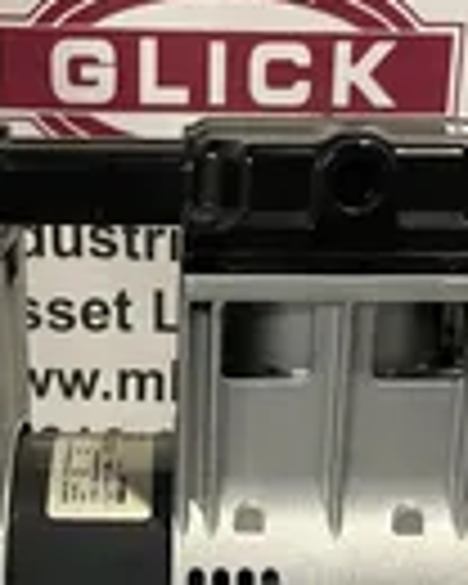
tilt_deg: -22.7
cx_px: 153
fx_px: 1350
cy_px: 585
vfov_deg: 23.4
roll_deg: -1.4
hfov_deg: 19.6
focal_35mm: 78
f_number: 1.6
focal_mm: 4.2
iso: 250
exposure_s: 1/60
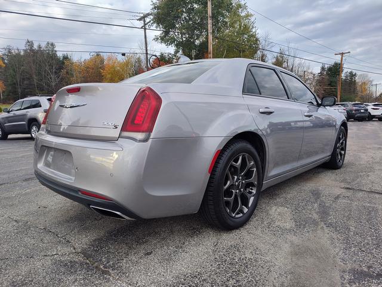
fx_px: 254
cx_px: 191
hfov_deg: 73.9
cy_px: 144
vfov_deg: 58.9
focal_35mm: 23
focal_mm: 5.56
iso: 100
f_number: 1.88
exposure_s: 1/873
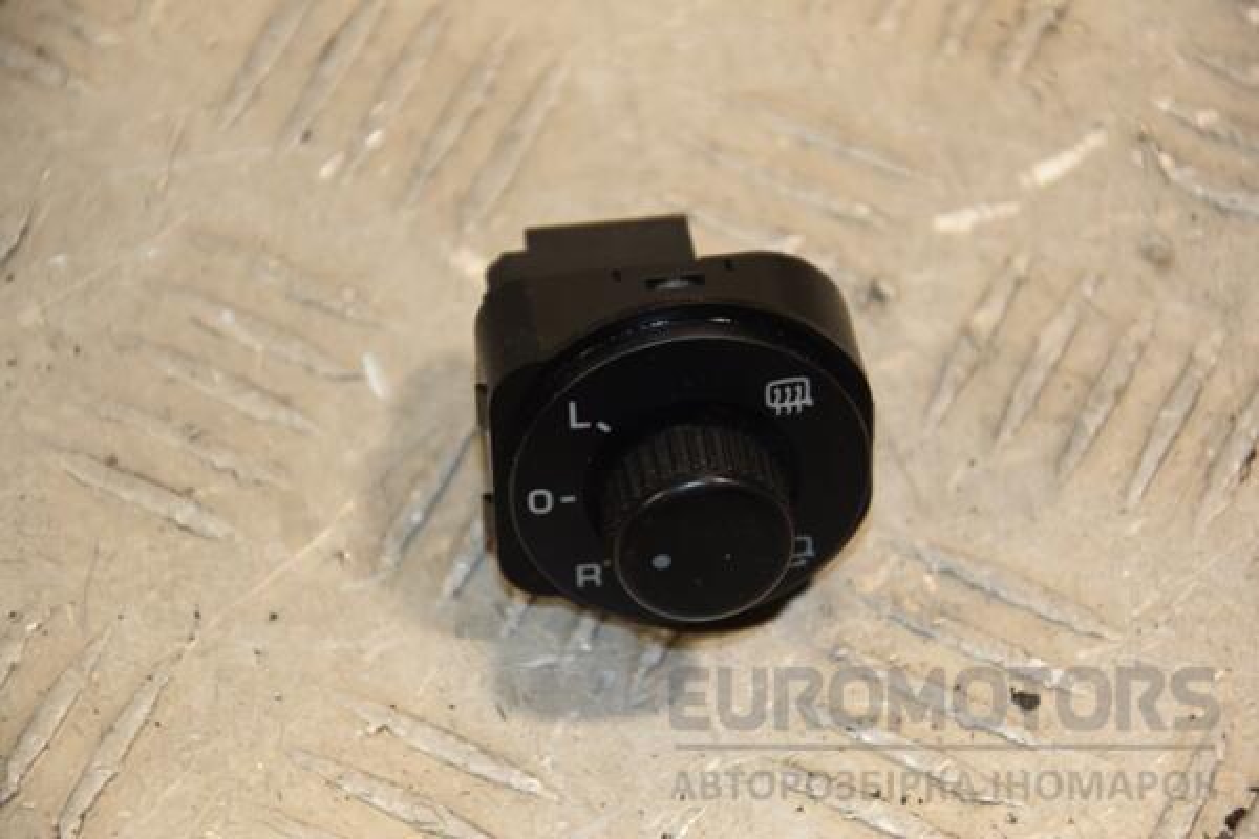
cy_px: 420
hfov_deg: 13.0
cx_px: 630
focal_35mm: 158
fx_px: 5508
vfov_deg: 8.7
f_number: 5.6
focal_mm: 105
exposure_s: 1/160
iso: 800
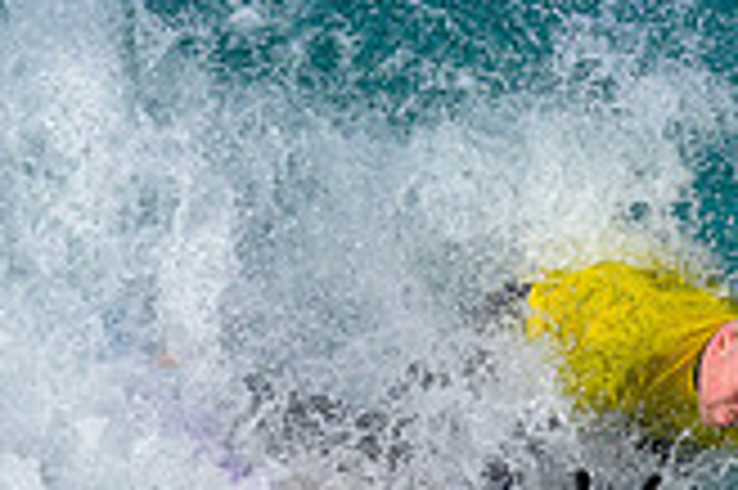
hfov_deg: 0.5
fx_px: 79685
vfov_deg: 0.4
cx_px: 1021
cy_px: 177
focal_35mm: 3891
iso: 320
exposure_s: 1/2000
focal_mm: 800
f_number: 6.3
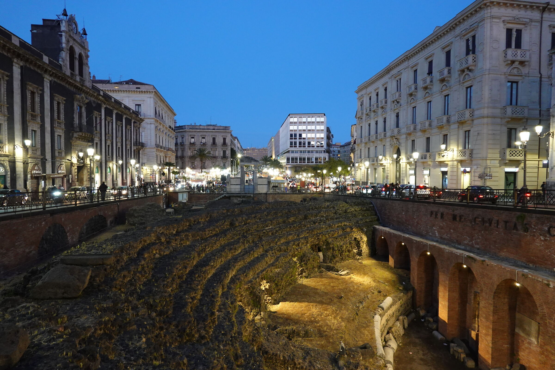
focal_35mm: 24
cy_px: 185
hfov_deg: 73.7
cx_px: 278
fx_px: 370
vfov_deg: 53.1
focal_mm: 9
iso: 800
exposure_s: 1/13
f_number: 2.8
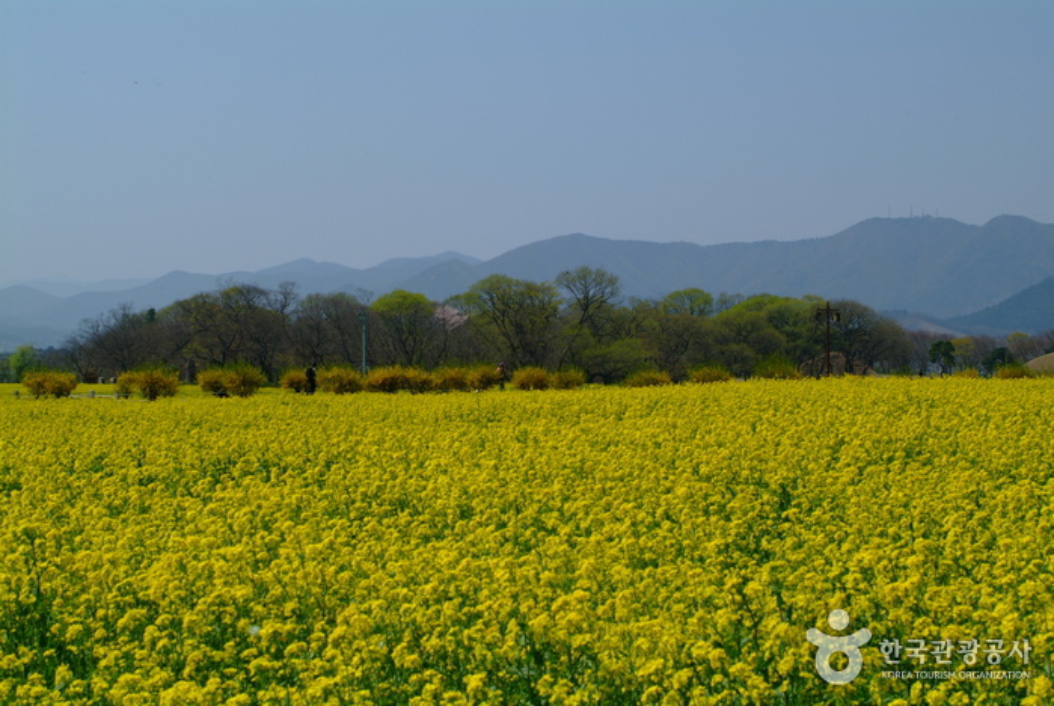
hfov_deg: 27.0
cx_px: 527
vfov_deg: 18.2
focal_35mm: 75
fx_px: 2199
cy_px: 353
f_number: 13
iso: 100
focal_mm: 50
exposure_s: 1/90
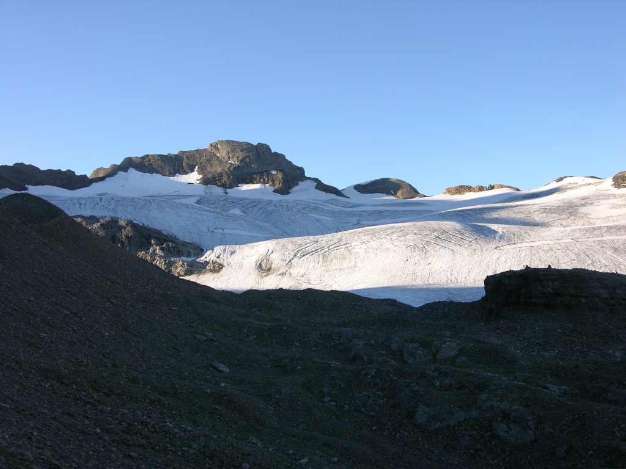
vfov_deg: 40.7
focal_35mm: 35
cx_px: 313
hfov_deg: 52.6
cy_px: 234
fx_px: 633
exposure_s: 1/144
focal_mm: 8.9
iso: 50
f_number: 4.5
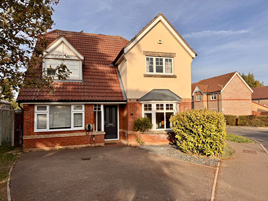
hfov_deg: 71.6
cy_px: 100
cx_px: 134
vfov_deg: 56.8
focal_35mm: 24
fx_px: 186
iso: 80
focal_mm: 6.76
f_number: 1.78
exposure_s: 1/4608
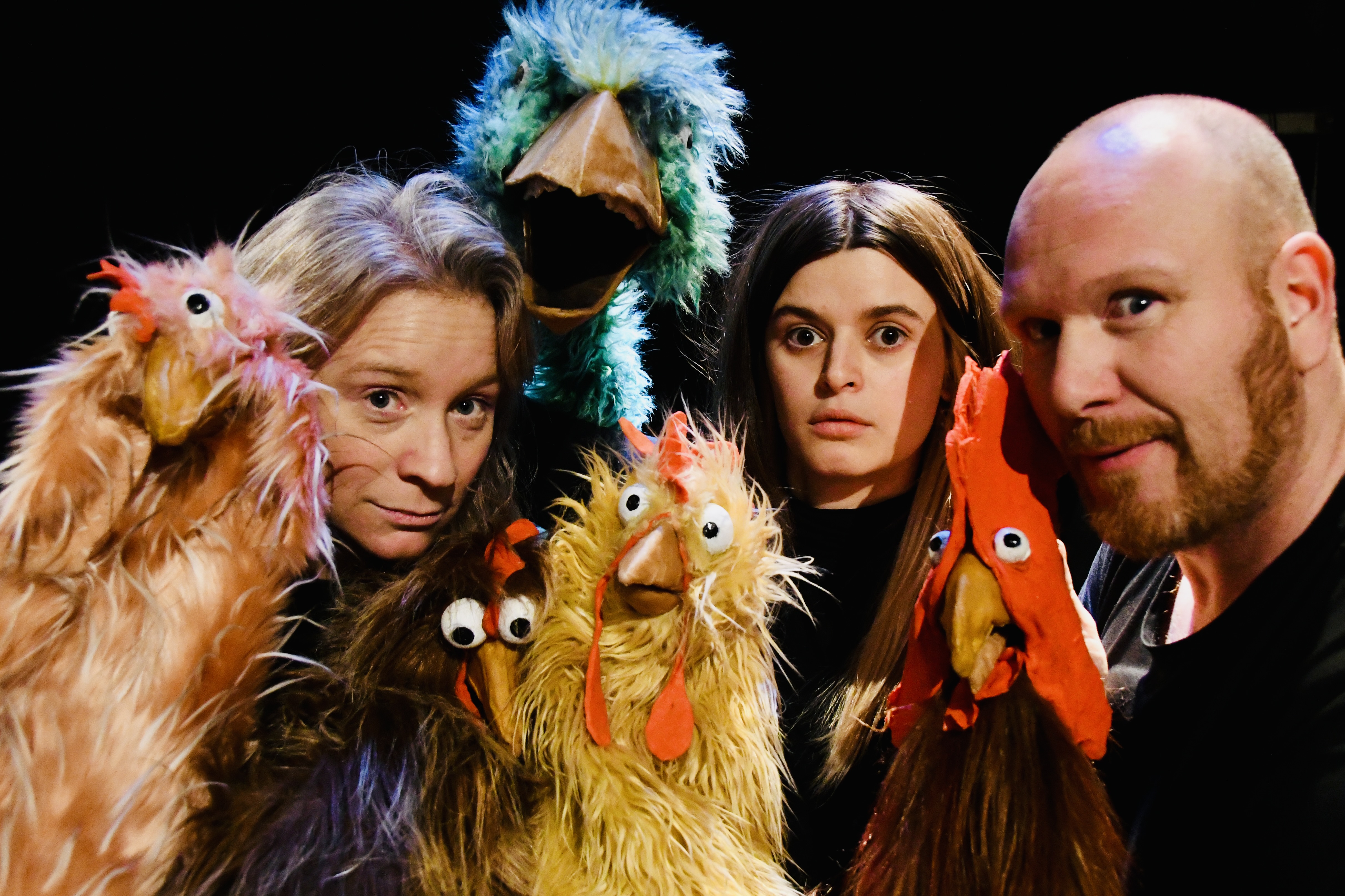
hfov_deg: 57.2
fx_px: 1233
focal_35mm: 33
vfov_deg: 40.0
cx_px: 672
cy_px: 448
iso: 6400
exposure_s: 1/160
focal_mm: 22
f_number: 4.5
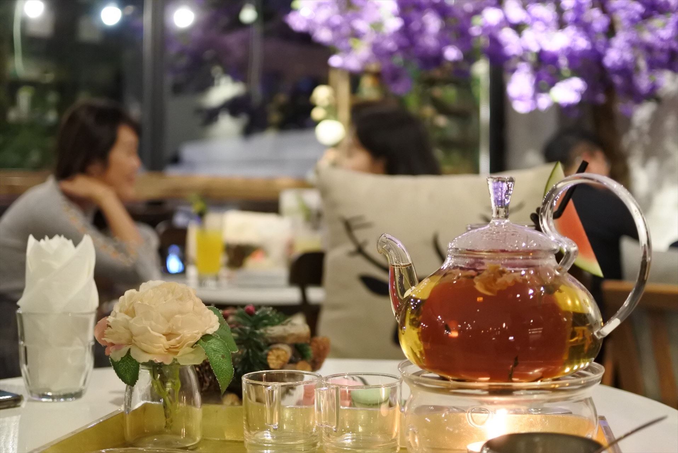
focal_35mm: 49
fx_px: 924
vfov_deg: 27.6
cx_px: 339
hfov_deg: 40.3
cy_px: 226
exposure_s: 1/125
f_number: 1.8
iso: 1800
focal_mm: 18.5
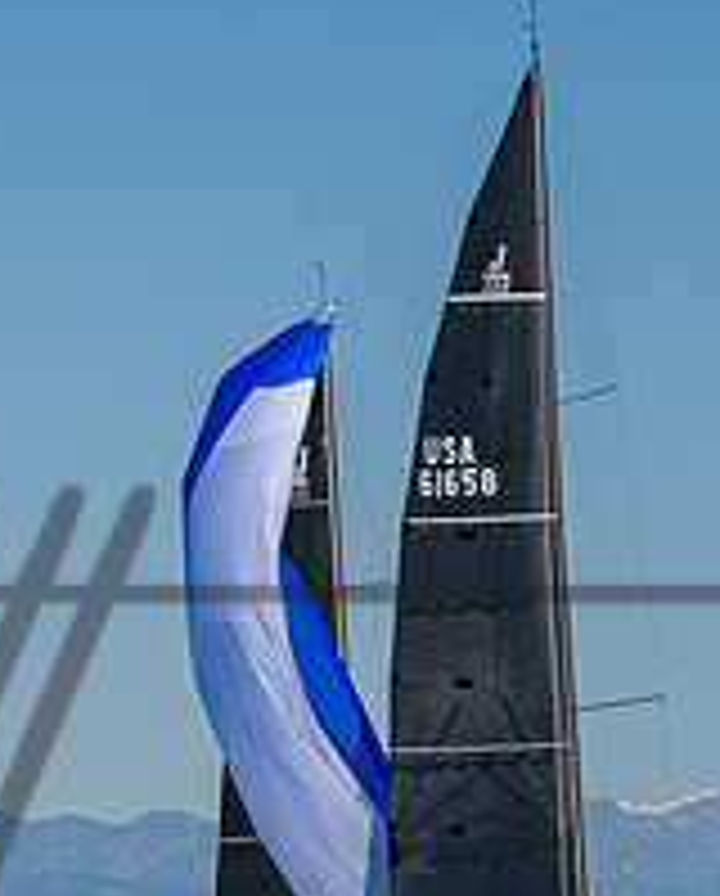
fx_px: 10118
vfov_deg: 5.1
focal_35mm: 381
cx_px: -458
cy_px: 768
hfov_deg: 4.0
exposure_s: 1/2000
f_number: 9
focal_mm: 120
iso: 400
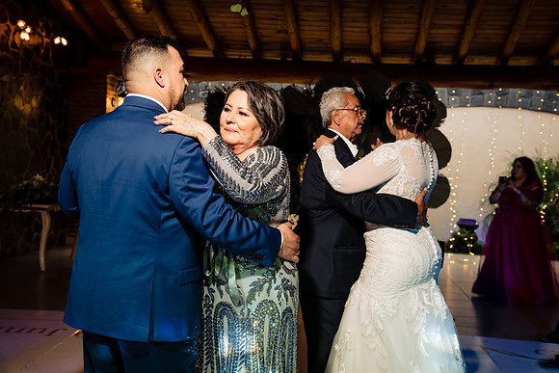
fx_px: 745
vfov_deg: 28.1
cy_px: 186
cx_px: 280
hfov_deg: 41.1
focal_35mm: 48
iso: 2000
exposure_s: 1/200
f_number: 6.3
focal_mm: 48
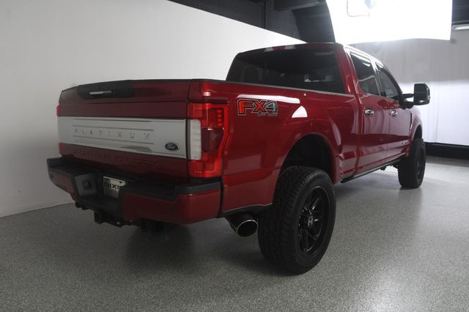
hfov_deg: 67.4
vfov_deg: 47.9
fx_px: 352
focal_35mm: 27
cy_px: 156
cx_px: 234
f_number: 8
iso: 100
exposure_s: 1/160
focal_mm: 18
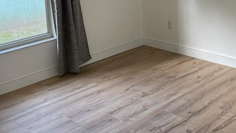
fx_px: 363
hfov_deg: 34.9
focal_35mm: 58
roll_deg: +2.6
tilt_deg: -6.8
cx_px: 187
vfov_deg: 19.4
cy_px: -31
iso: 64
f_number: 1.6
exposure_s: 1/60
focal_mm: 5.1
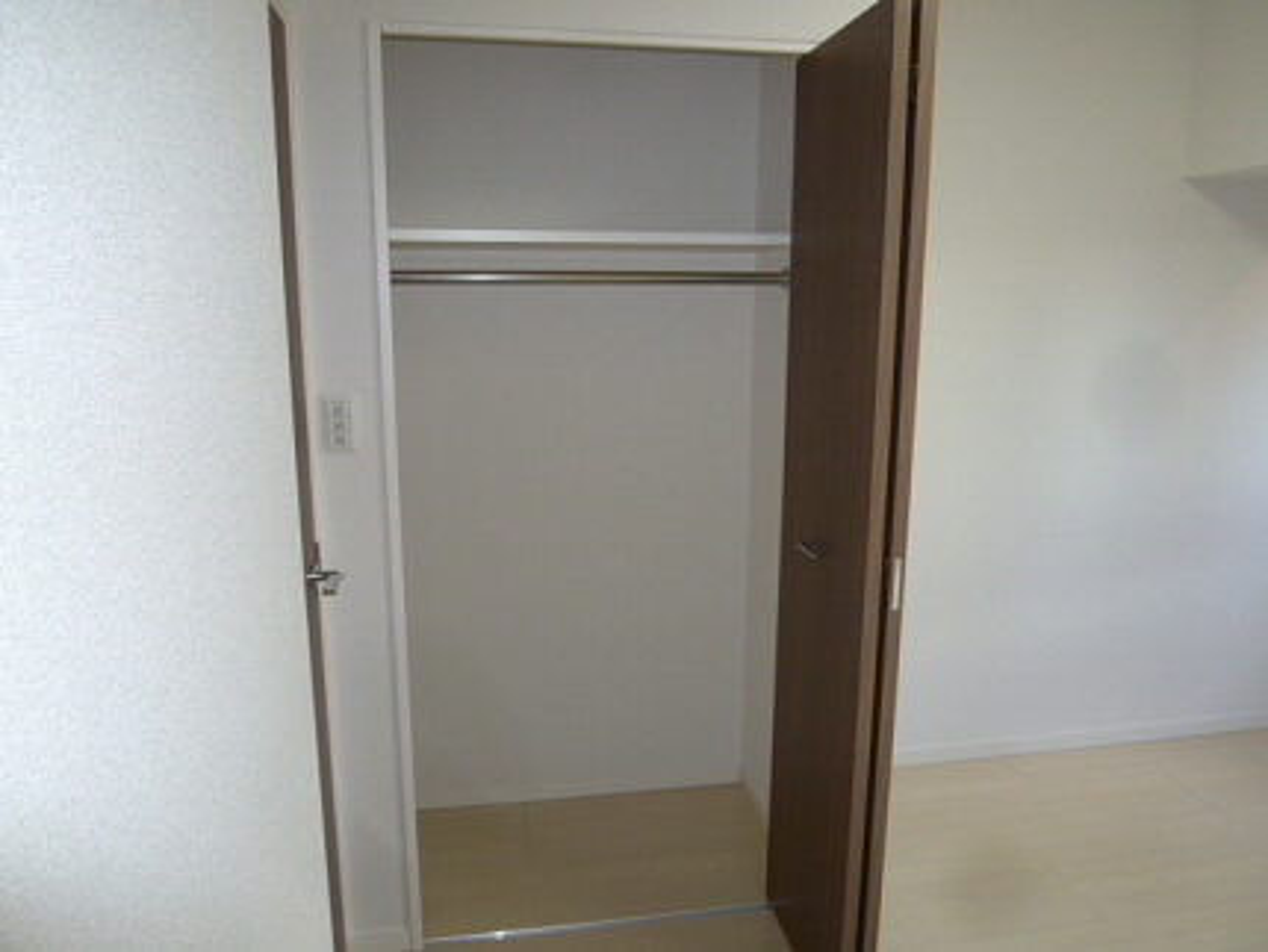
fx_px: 880
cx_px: 634
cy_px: 476
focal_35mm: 24
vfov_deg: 56.9
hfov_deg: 71.6
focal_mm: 4.3
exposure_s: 1/60
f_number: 2.2
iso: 100
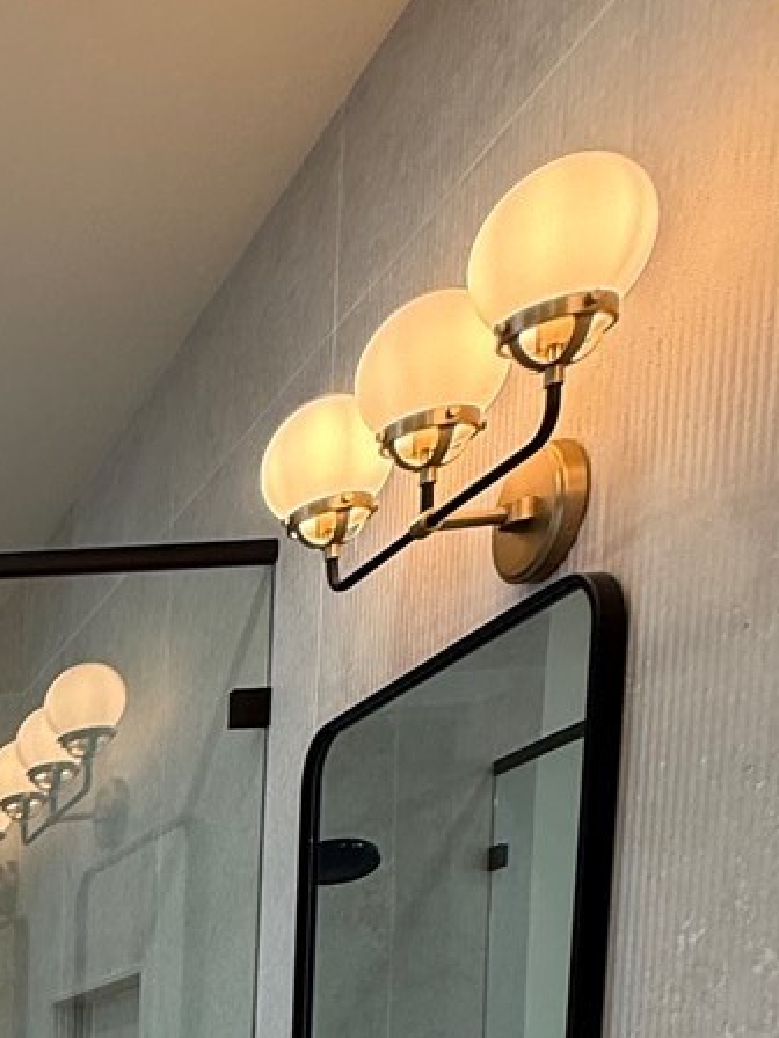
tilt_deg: -5.6
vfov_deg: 30.7
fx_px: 1500
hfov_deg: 21.9
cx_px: -510
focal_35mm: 50
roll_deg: +0.2
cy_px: 1318
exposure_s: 1/120
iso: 100
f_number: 2.2
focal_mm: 2.22
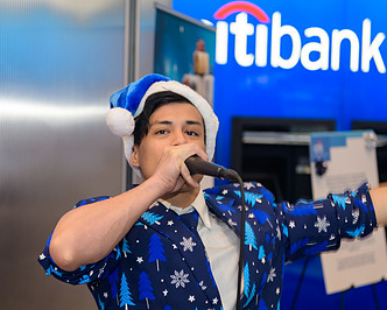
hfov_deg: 20.1
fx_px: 1089
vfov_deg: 16.2
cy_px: 194
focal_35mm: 95
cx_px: 148
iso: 400
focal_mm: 58
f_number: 3.2
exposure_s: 1/125
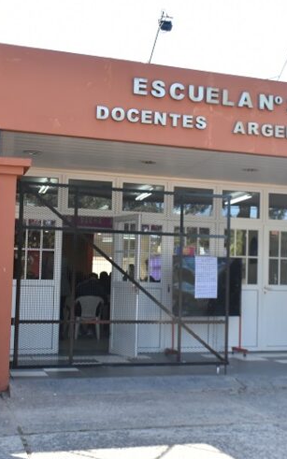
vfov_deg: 36.3
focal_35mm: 56
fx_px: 701
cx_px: 208
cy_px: 229
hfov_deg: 23.0
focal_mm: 24
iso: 800
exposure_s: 1/400
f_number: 8
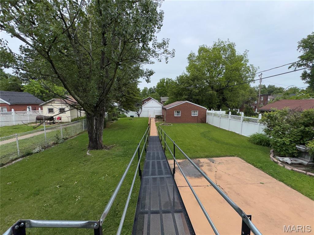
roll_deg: +0.7
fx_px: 127
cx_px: 157
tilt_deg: -6.7
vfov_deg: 85.7
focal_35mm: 14
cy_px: 118
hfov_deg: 102.1
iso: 32
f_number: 2.2
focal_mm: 2.22
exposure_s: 1/2415
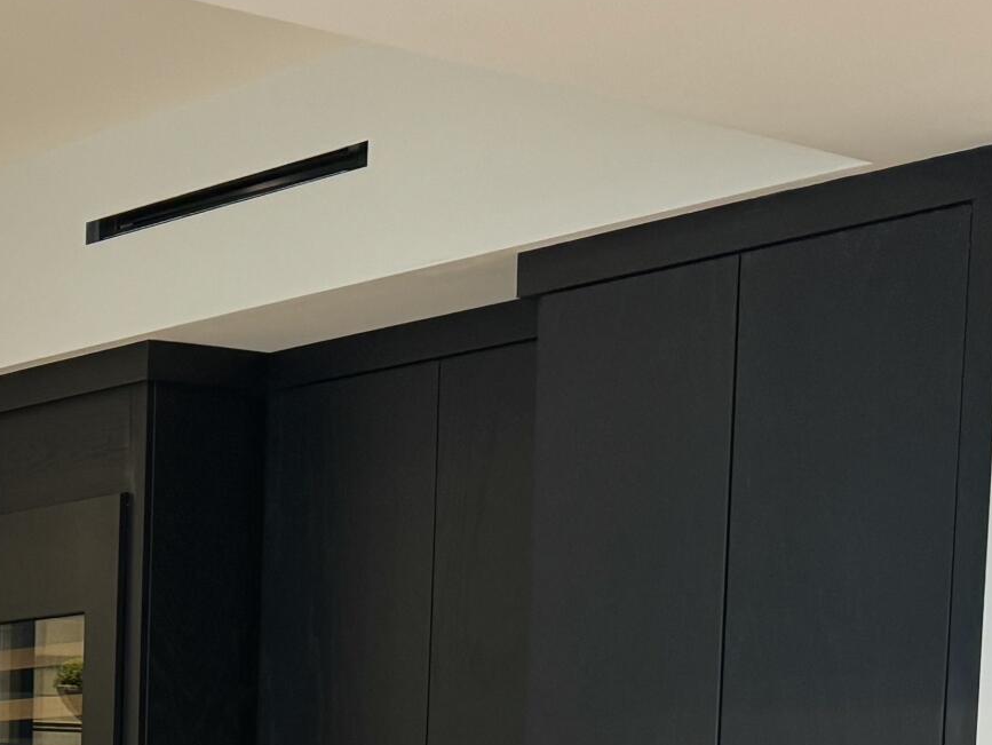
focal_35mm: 83
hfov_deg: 20.7
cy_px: 1107
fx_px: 2380
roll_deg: +0.4
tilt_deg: -7.3
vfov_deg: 16.3
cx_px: -416
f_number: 1.78
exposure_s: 1/60
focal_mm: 6.76
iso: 200
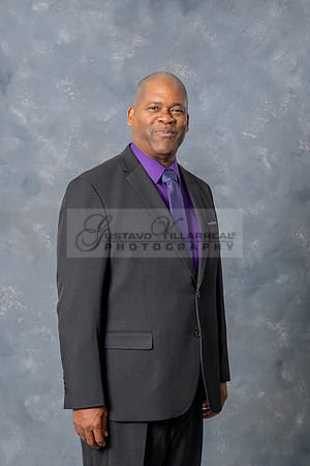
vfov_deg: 28.6
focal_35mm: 71
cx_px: 170
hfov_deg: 19.3
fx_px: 911
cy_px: 233
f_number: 4
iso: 200
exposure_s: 1/200
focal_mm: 47
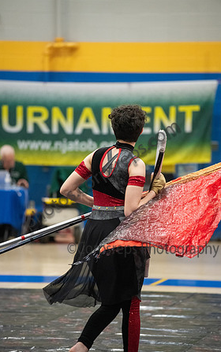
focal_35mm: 205
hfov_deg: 6.4
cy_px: 176
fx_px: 1972
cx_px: 110
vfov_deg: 10.2
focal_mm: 200
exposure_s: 1/500
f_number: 4
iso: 6400
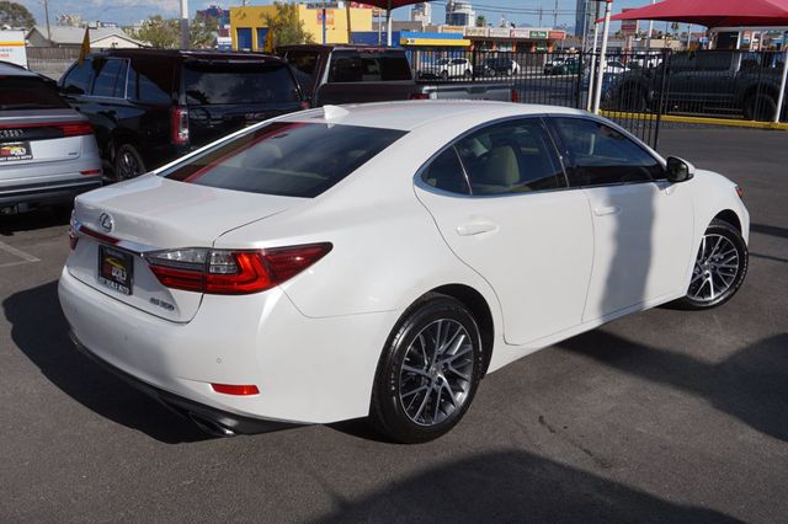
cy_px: 262
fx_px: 722
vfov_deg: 39.9
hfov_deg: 57.2
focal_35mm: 33
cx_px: 394
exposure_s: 1/250
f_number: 13
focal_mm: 22
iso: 100
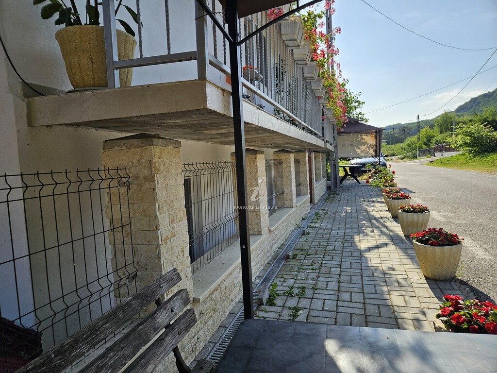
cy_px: 186
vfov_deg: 58.9
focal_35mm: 23
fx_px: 330
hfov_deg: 73.9
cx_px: 248
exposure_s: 1/1314
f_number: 1.8
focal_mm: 5.4
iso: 25
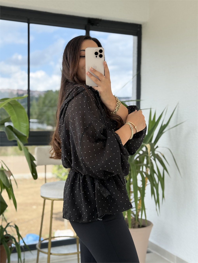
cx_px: 99
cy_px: 132
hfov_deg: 30.3
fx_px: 366
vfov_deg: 39.7
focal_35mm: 48
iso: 64
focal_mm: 6.76
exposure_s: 1/620
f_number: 1.78
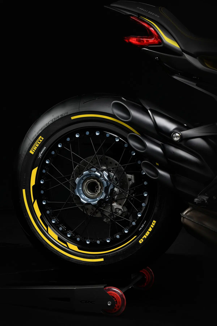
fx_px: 832
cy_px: 163
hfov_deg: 14.9
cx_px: 108
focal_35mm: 92
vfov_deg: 22.1
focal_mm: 92
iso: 31
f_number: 11
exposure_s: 1/125
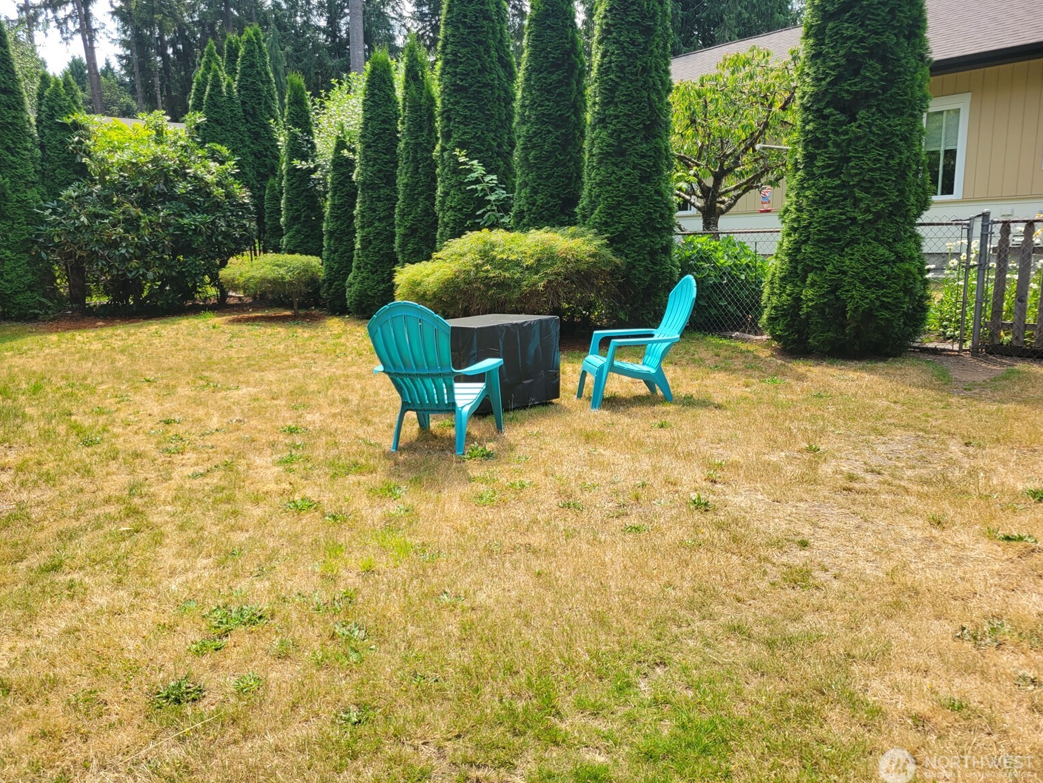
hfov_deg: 65.3
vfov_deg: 51.4
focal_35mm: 27
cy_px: 387
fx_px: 814
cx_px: 513
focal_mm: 5.4
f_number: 1.8
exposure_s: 1/794
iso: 40
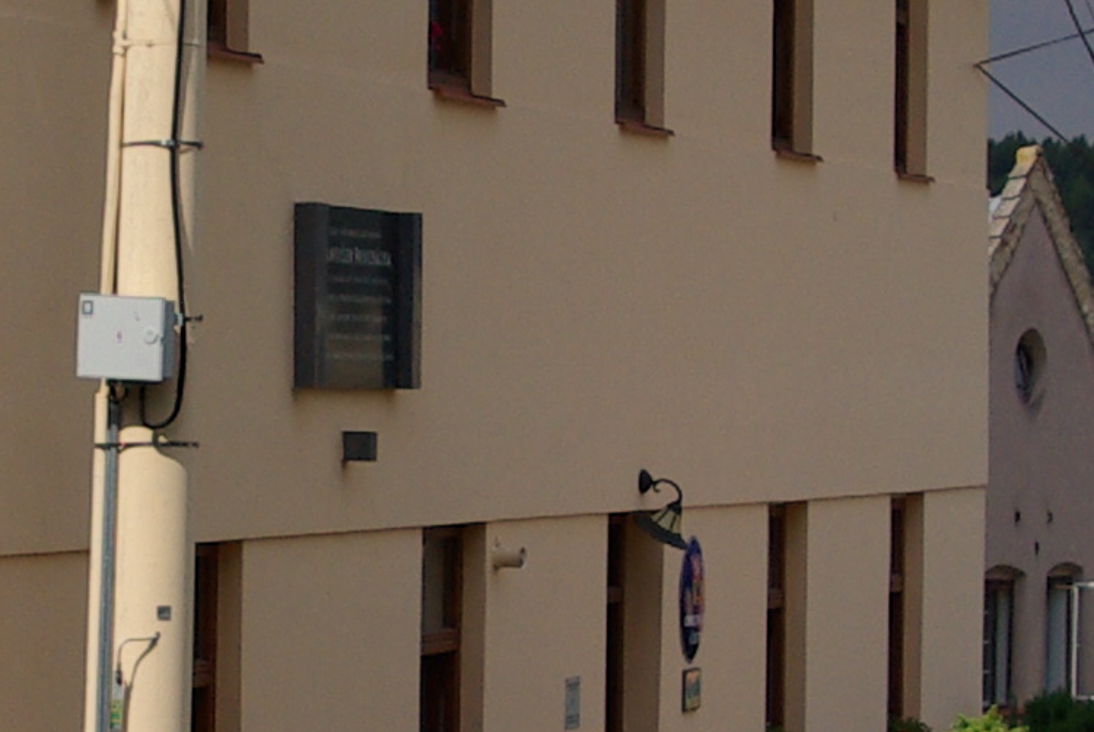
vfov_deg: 8.5
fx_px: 4946
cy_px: 236
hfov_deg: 12.6
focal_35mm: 163
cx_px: 216
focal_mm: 21
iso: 200
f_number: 5.6
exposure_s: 1/1500
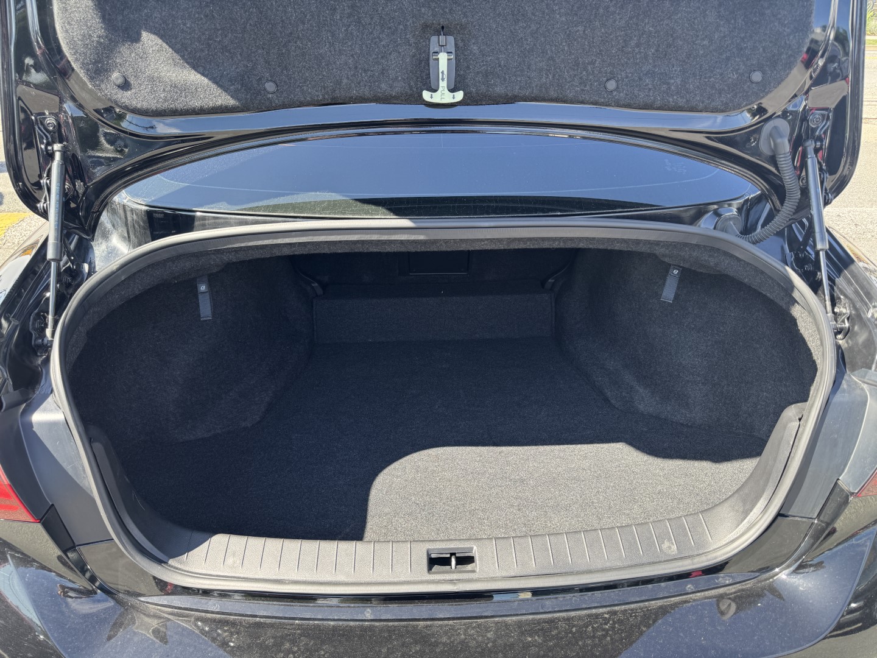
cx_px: 438
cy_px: 329
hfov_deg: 71.6
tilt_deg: -27.8
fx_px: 608
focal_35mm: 24
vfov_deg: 56.8
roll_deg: -1.9
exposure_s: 1/318
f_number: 1.78
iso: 80
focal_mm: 6.76
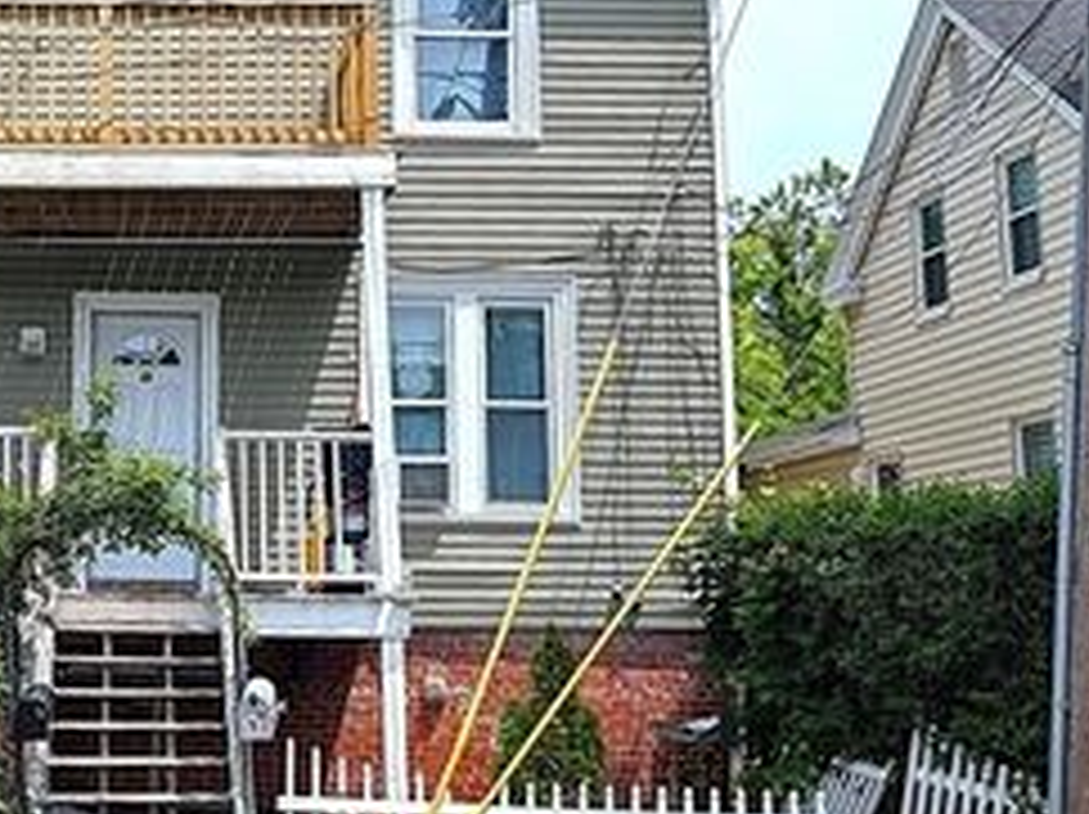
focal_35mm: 59
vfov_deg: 24.8
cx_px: 117
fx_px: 1854
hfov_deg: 31.3
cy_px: 389
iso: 21
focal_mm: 6.9
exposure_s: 1/1214
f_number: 1.68
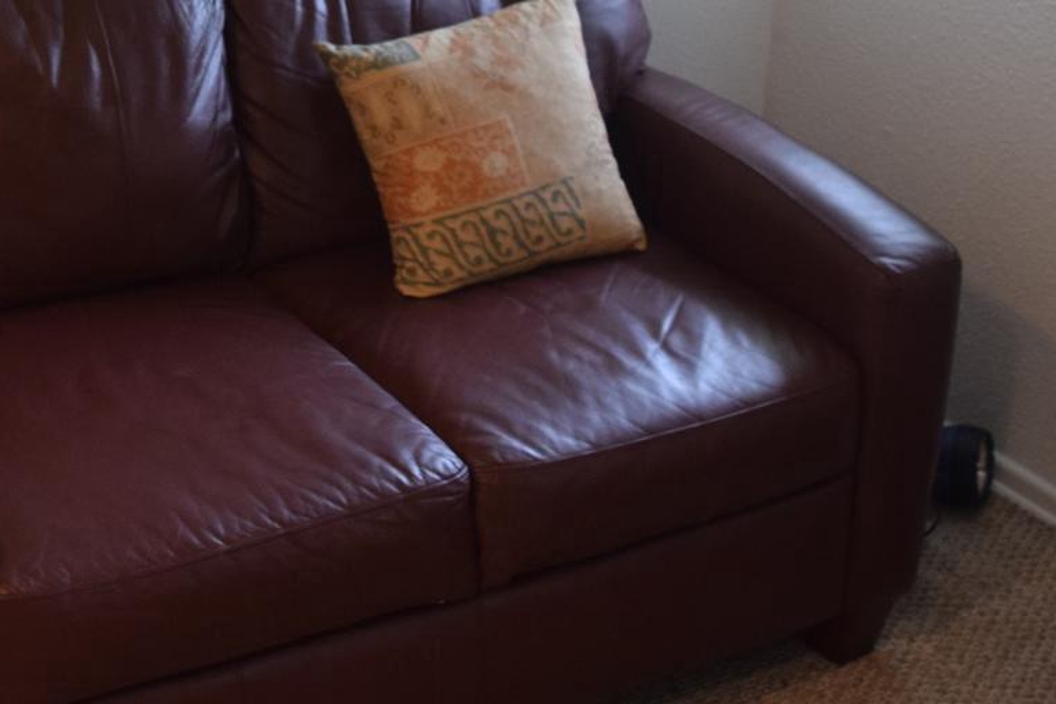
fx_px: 2816
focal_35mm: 96
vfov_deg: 13.9
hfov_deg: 21.1
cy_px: -74
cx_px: 311
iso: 720
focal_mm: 24
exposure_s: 1/60
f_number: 4
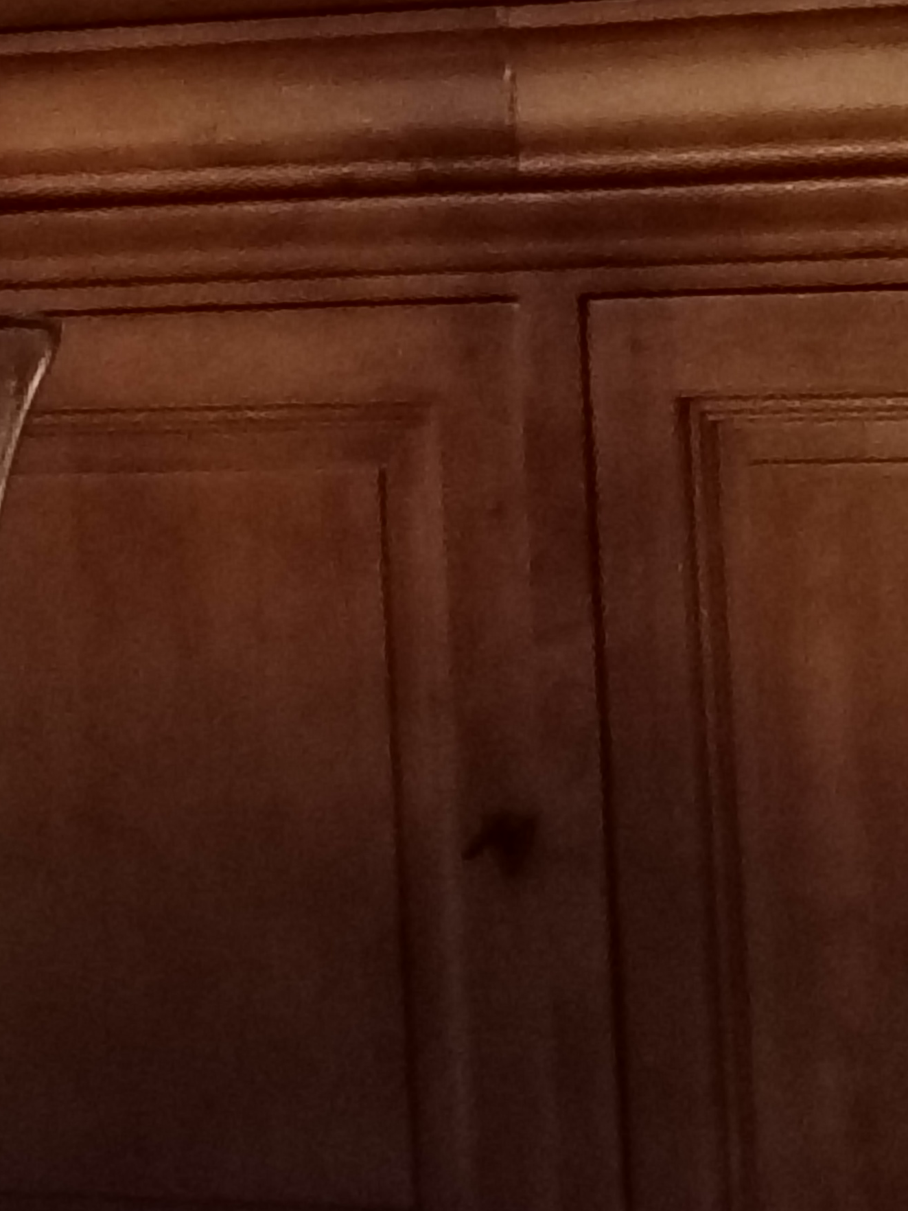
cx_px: -12
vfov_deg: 12.1
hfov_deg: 9.2
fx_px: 5631
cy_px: -49
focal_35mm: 161
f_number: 1.75
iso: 8256
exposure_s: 1/16.7
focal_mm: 5.25
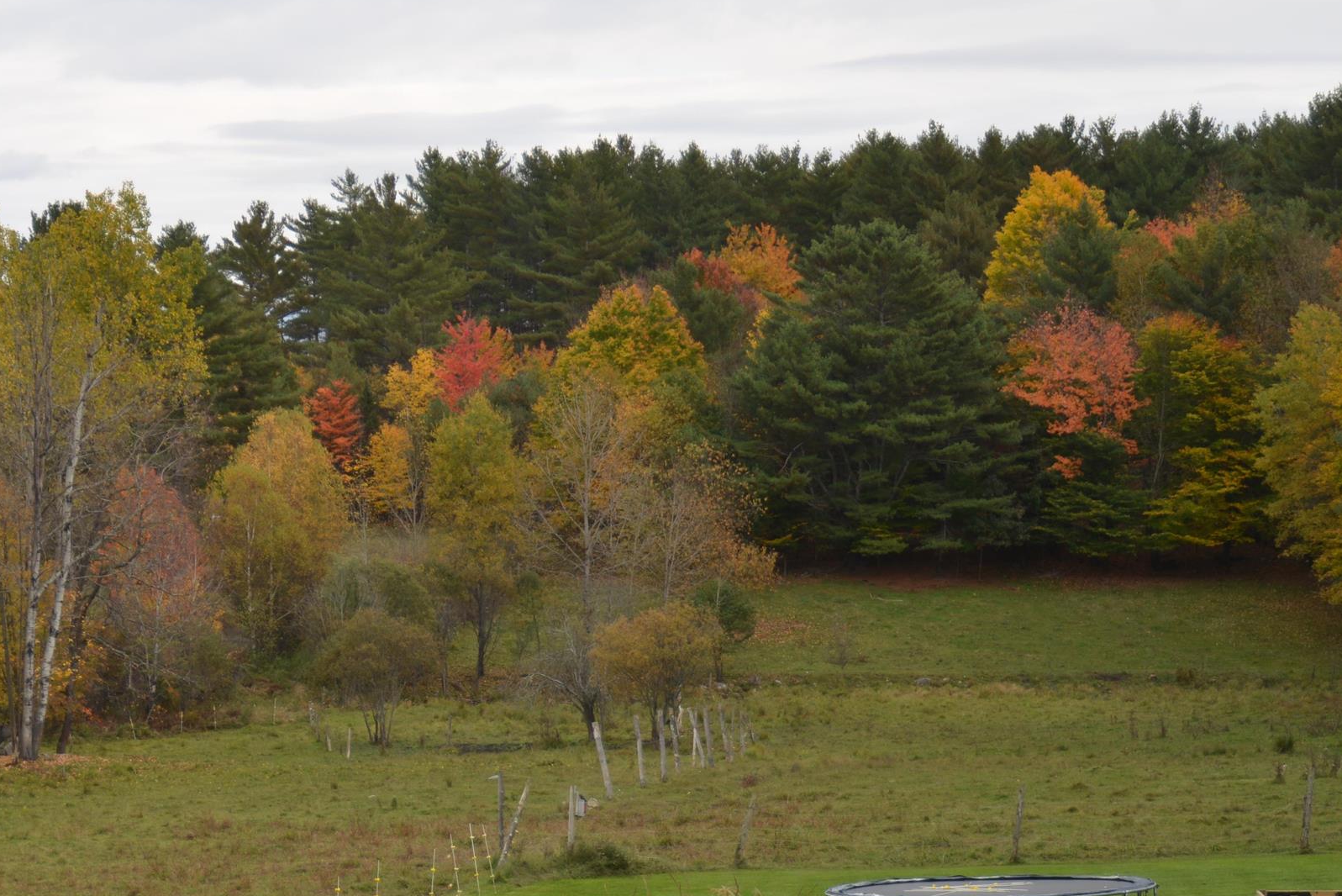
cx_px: 156
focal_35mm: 100
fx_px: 3729
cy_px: 635
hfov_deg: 20.0
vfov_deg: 13.7
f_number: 4.8
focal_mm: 52
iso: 110
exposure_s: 1/200
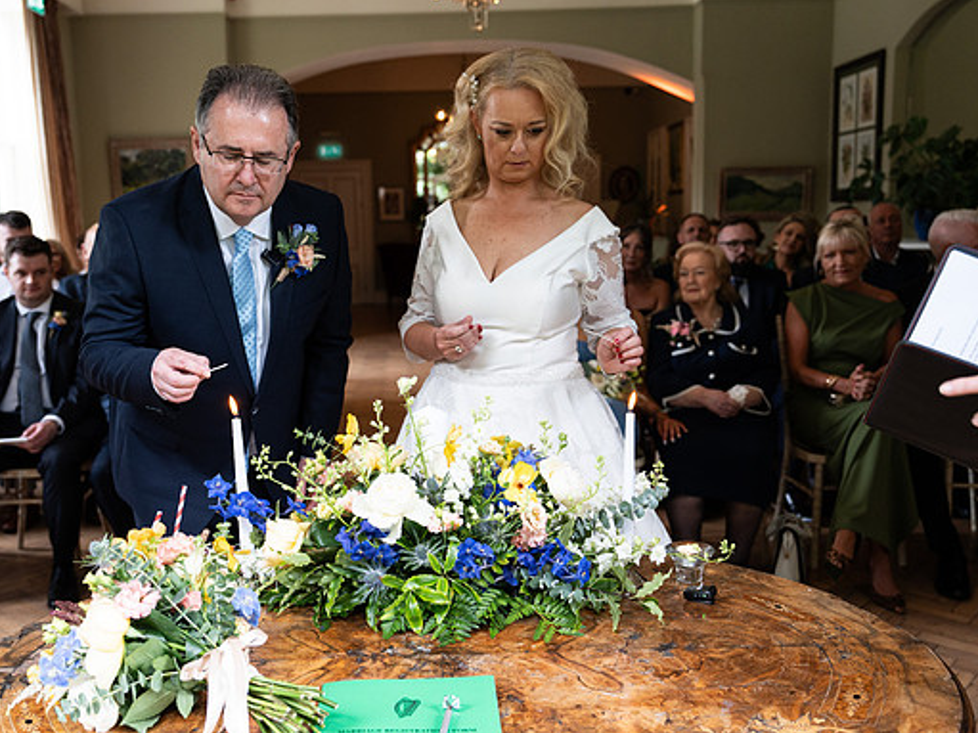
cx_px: 433
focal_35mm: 36
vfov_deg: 39.6
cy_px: 366
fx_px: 1017
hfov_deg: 51.3
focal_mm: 33
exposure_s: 1/200
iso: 1250
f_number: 3.5
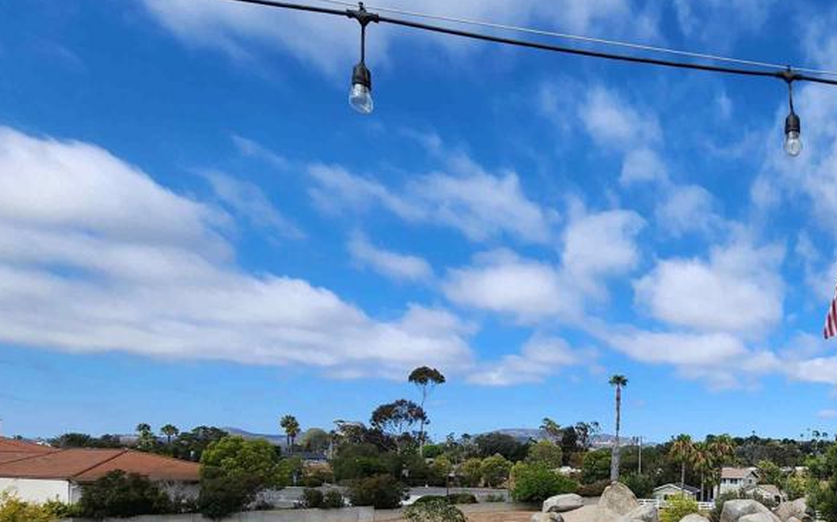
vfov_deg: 46.2
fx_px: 547
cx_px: 720
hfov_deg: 64.8
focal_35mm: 24
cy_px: 468
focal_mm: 2.2
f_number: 2.2
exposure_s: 1/1819
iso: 50
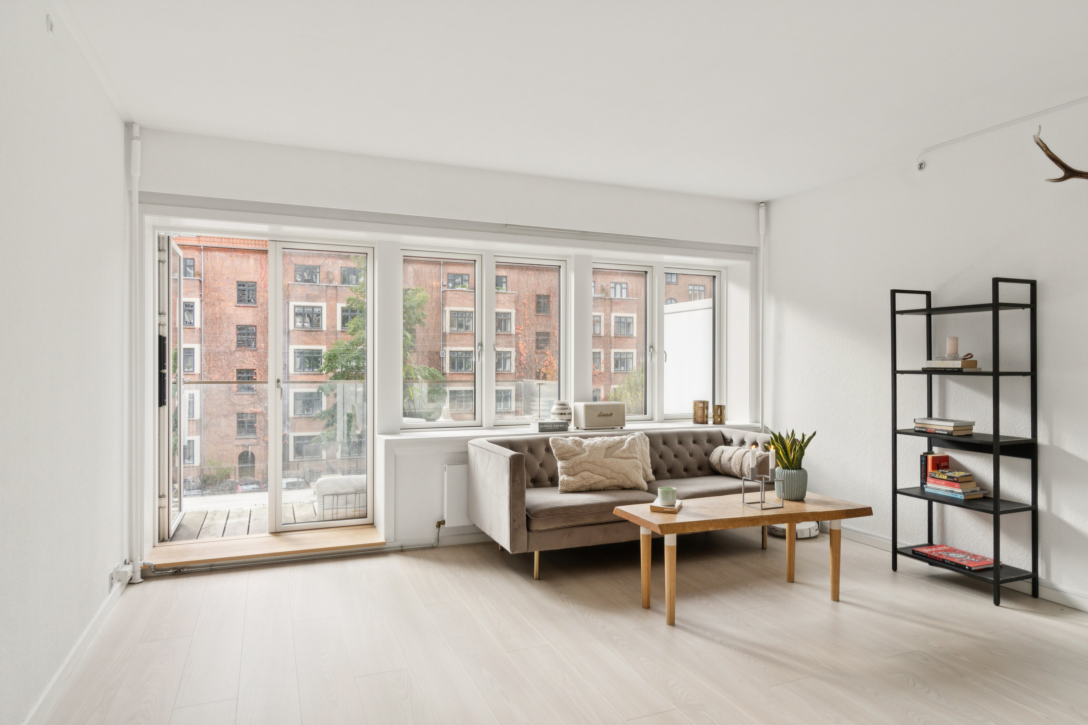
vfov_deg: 59.5
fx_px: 635
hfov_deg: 81.2
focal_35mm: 21
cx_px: 544
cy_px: 362
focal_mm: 14
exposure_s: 1/80
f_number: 8
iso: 200
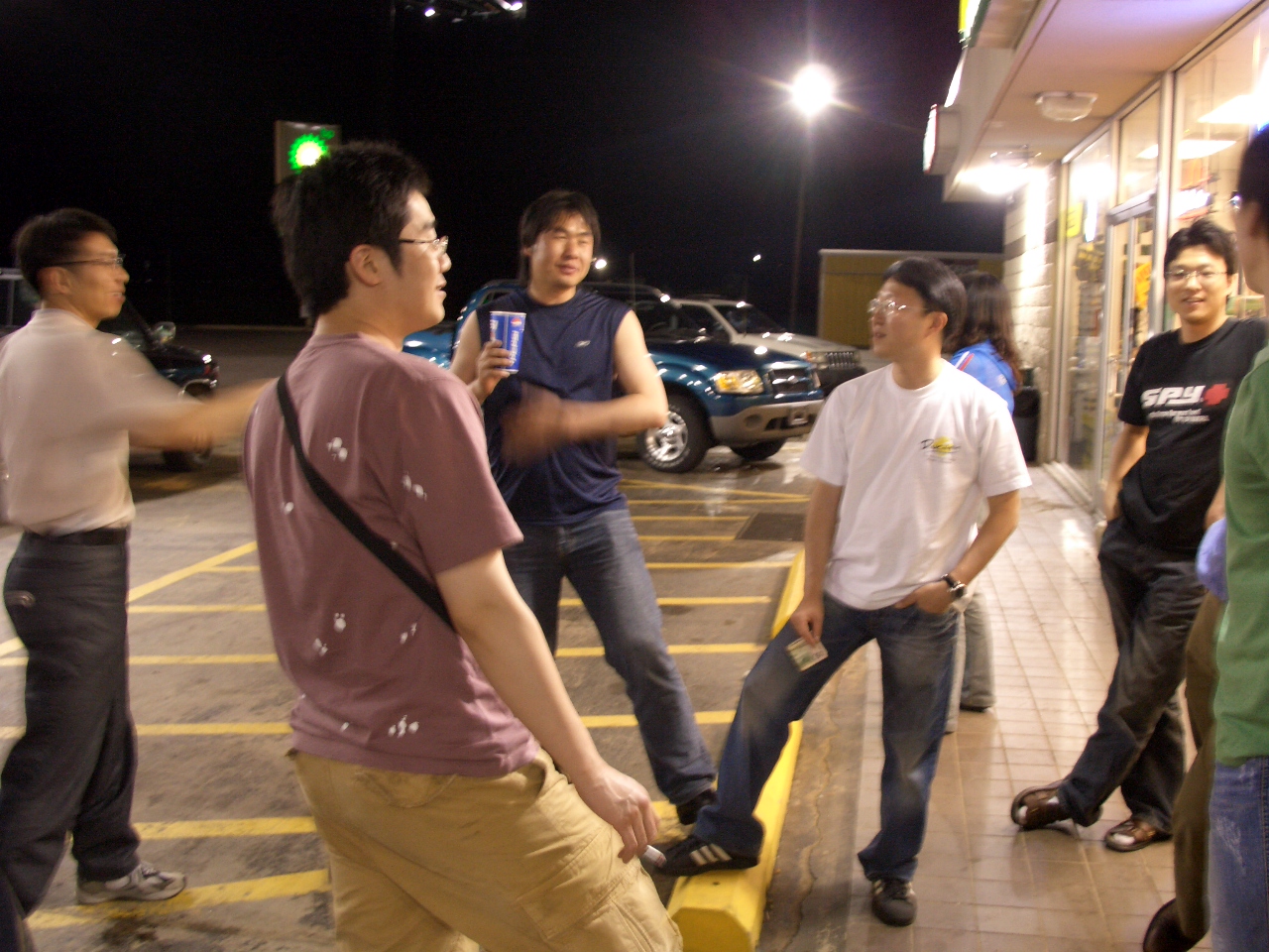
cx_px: 634
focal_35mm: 36
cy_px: 476
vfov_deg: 39.7
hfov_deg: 51.4
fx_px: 1320
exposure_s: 1/10
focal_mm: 7.8
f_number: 2.9
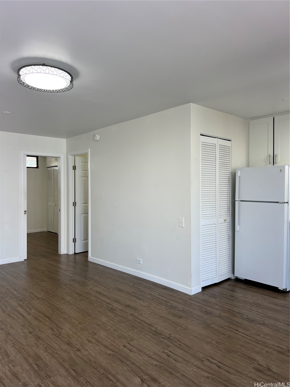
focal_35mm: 26
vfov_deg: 67.3
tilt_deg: +0.2
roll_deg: +1.3
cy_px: 194
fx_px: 290
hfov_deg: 53.1
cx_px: 145
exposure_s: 1/120
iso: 50
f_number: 1.5
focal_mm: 5.7
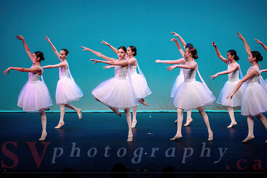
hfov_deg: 15.7
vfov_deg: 10.5
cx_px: 133
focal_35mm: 130
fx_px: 967
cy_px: 93
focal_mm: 120
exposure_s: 1/800
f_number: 2.8
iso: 1600
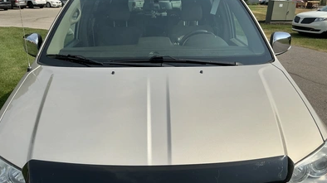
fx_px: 269
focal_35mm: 31
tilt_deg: -16.7
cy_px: 85
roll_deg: -1.4
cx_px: 163
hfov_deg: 62.7
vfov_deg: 37.7
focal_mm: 3
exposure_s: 1/2959
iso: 25
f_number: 1.8
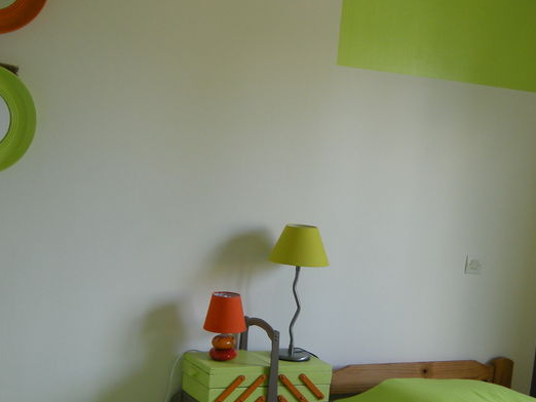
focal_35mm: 67
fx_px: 1038
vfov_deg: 21.7
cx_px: 367
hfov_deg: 28.7
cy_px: 318
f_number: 2.7
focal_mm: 7.5
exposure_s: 1/40.3
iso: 101
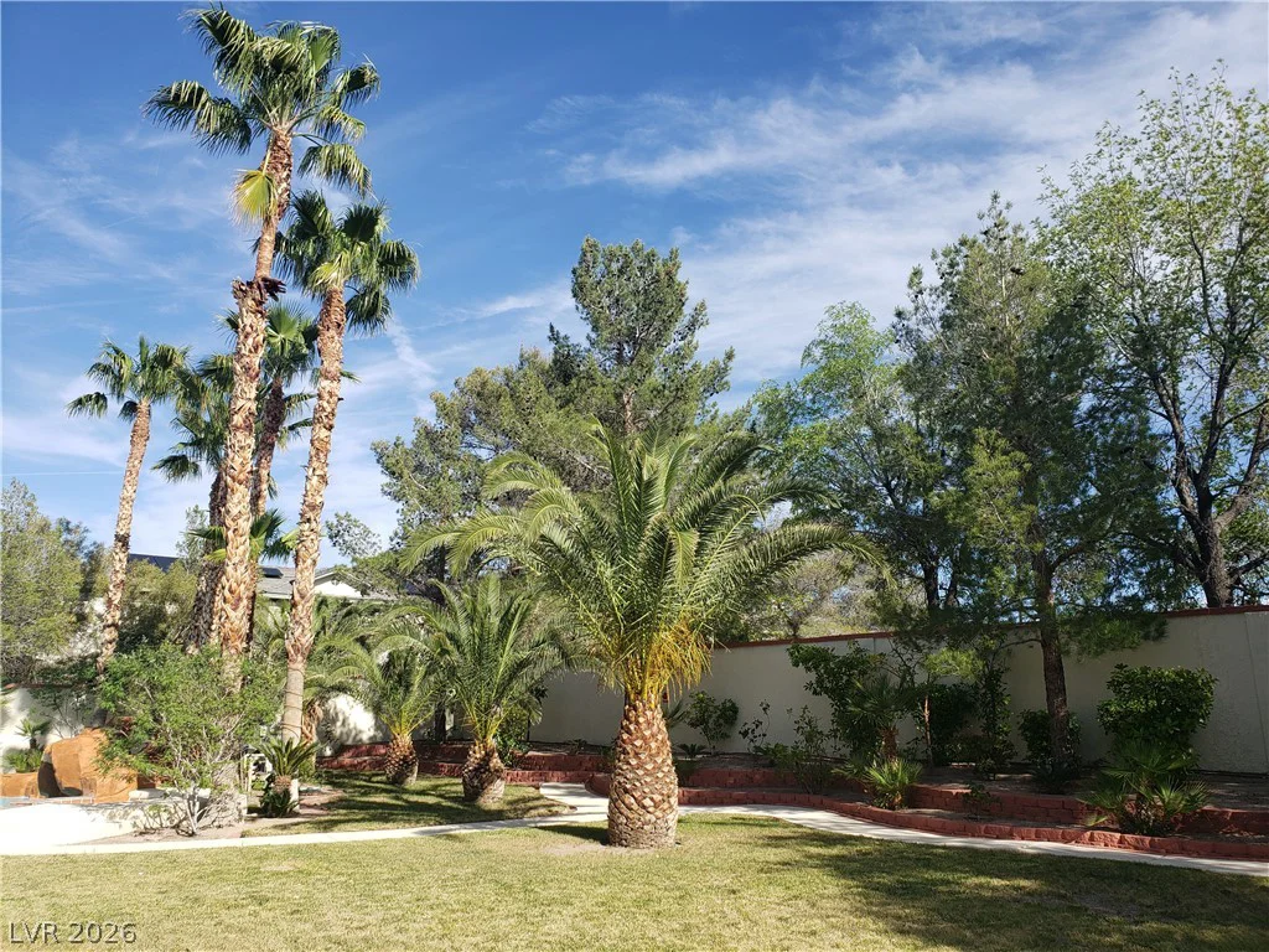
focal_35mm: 26
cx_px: 634
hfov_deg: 67.3
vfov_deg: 53.1
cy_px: 476
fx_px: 953
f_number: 2.4
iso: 50
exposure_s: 1/1050
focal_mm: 4.3
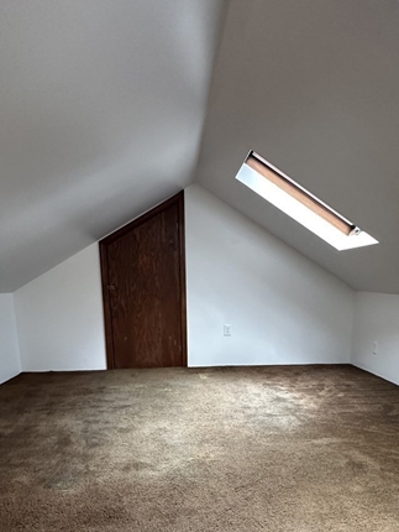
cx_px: 226
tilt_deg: -12.2
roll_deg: -2.3
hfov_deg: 54.8
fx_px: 384
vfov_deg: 66.8
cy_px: 370
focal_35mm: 25
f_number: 2.2
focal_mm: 2.22
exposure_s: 1/120
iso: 250
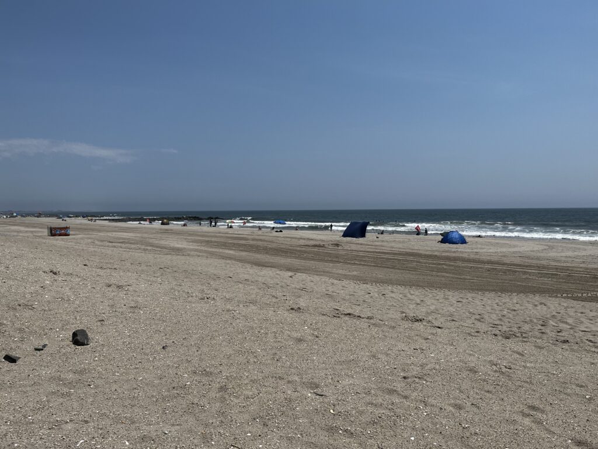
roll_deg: +1.4
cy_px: 224
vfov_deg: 53.1
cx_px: 299
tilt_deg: -1.6
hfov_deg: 67.3
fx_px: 449
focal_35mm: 26
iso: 50
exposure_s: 1/9901
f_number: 1.6
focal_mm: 5.1
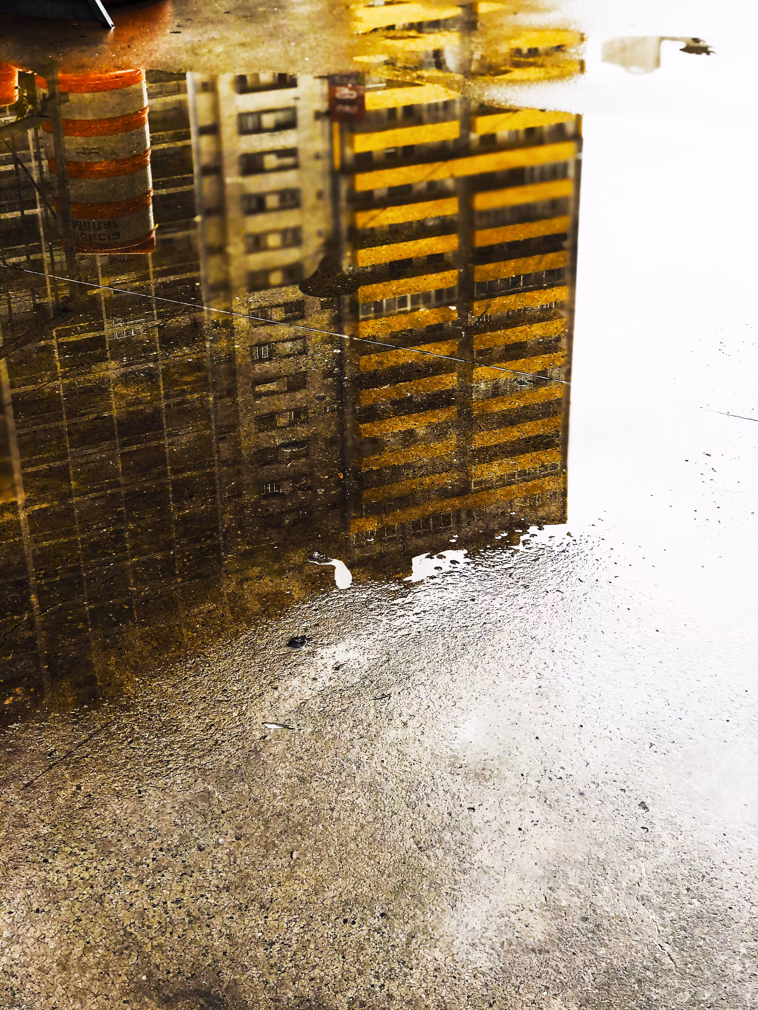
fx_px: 1664
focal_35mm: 57
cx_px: 379
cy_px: 505
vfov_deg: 33.8
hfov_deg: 25.7
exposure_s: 1/120
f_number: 2.8
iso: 32
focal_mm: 6.6
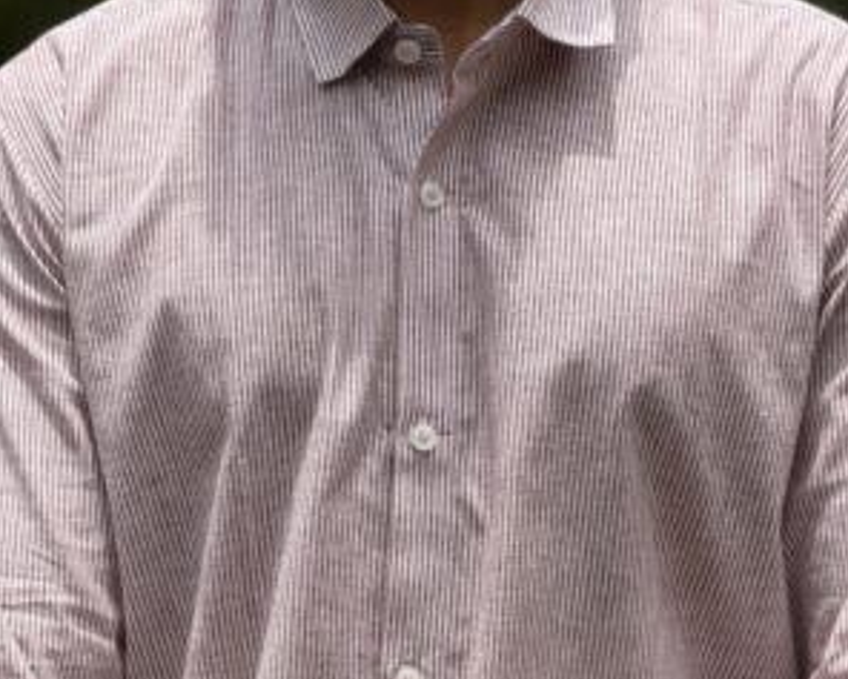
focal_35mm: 132
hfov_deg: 14.6
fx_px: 3314
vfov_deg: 11.7
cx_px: 427
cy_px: 519
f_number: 2.8
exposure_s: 1/638
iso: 32
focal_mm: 16.89
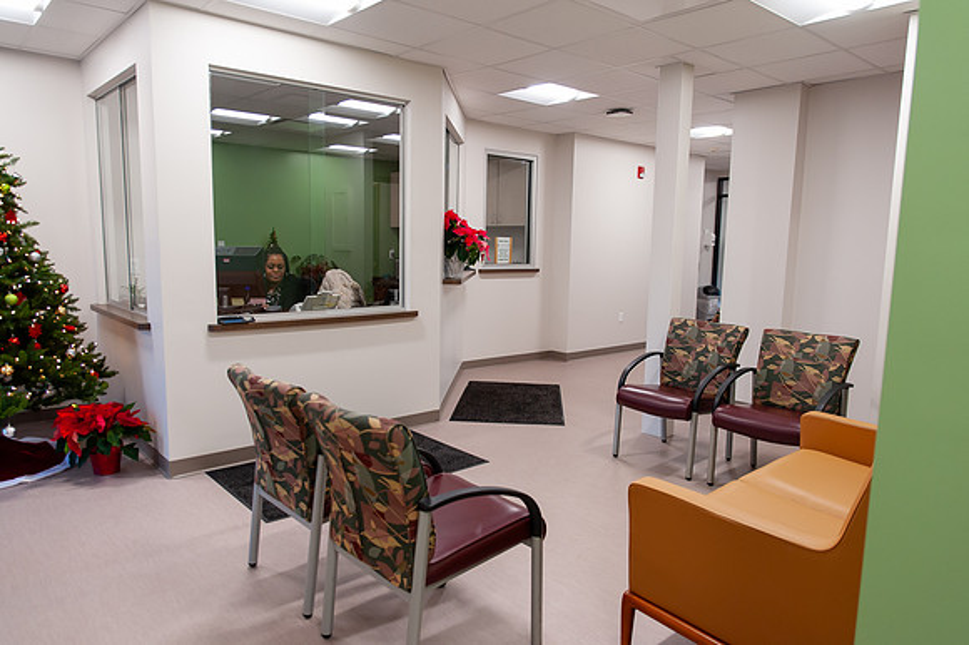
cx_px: 484
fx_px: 658
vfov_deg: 52.2
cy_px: 322
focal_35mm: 24
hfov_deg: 72.7
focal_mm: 24
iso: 640
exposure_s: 1/160
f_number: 3.2
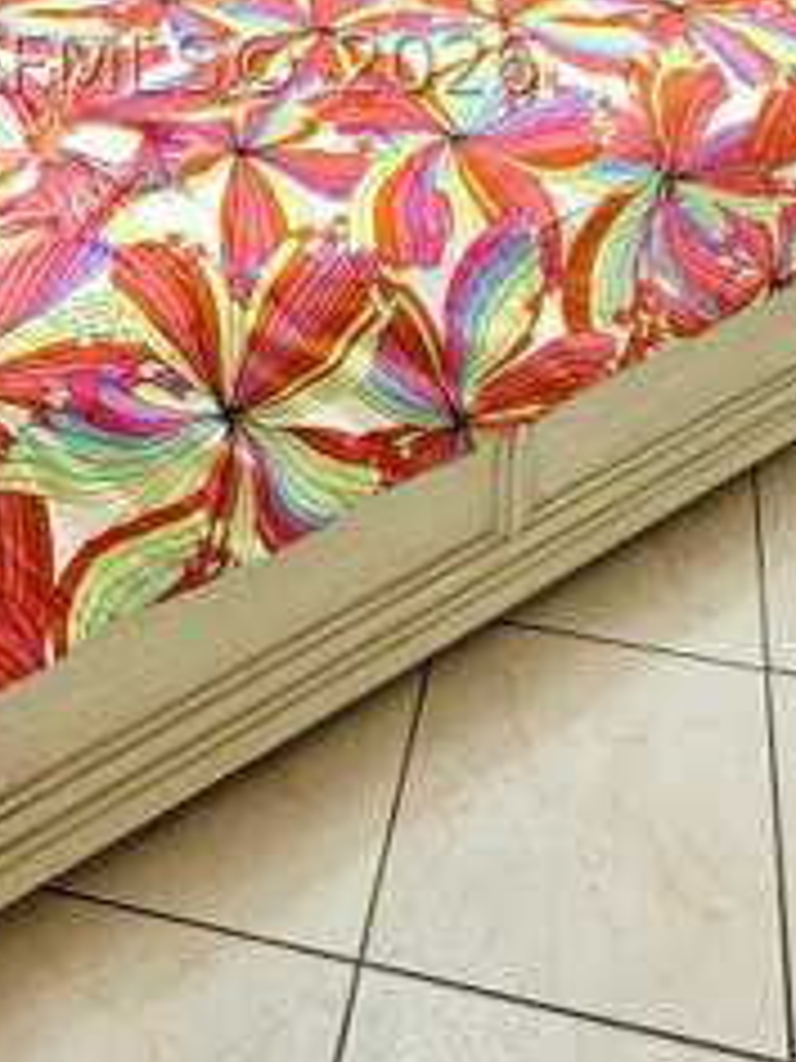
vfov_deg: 43.7
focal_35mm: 38
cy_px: 63
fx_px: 1165
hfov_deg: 37.7
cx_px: 432
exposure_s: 1/60
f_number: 2.2
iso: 320
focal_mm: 2.22
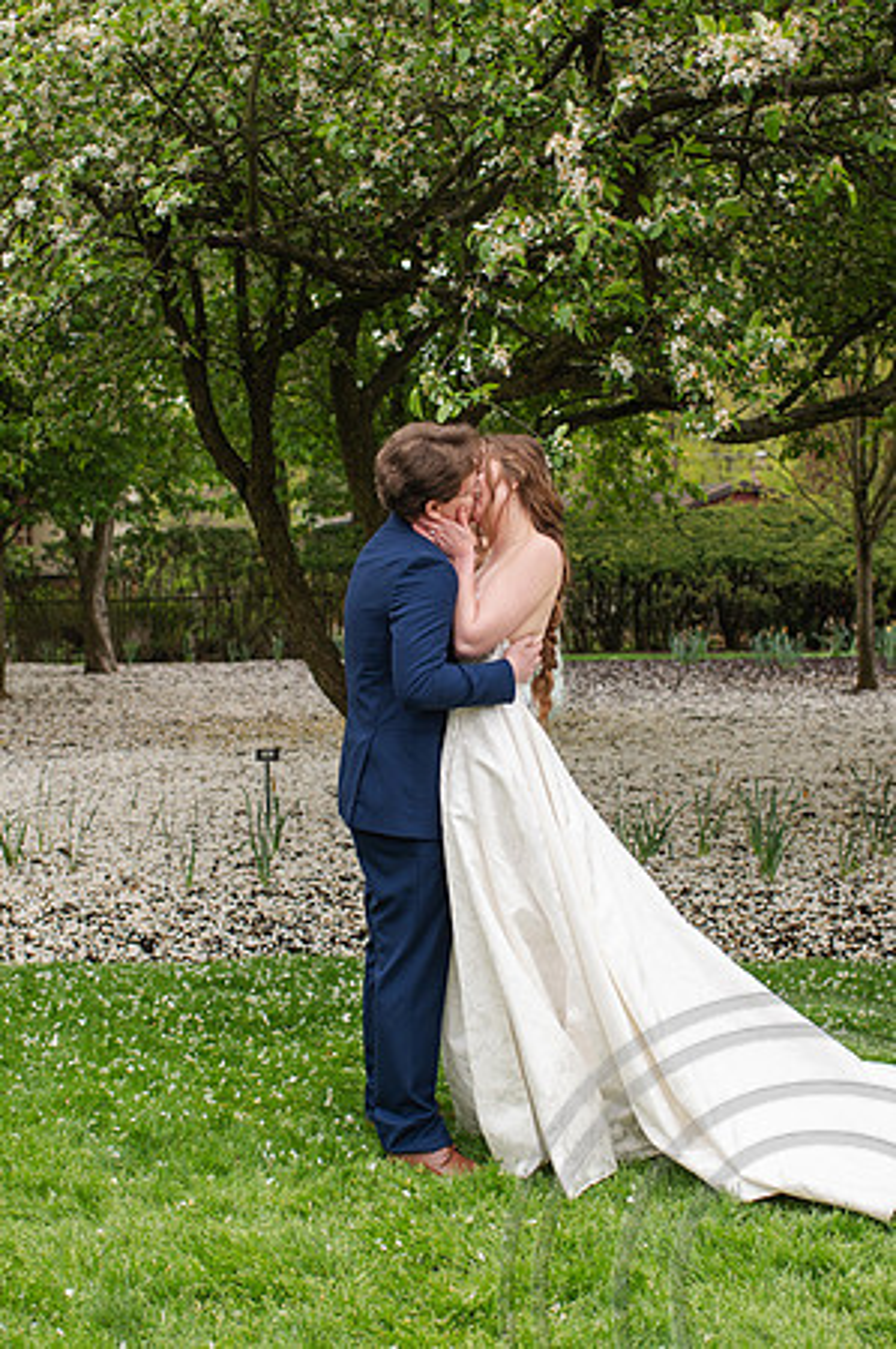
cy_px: 674
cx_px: 421
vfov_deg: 37.8
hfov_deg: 25.7
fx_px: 1967
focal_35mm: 53
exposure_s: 1/640
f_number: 3.2
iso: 160
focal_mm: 35
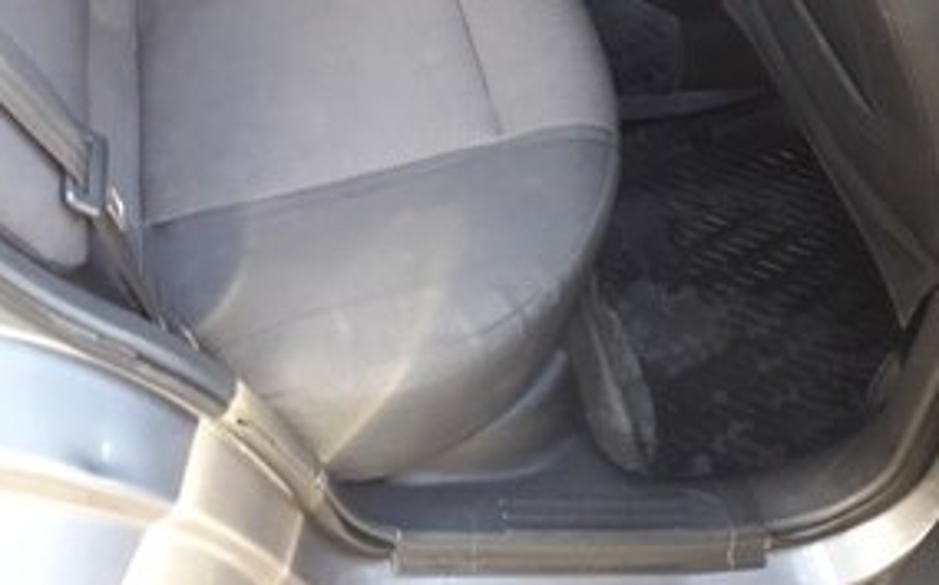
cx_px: 337
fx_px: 1279
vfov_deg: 23.6
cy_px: -116
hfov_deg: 40.0
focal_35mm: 50
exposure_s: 1/33
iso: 200
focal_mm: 3.6
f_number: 1.9
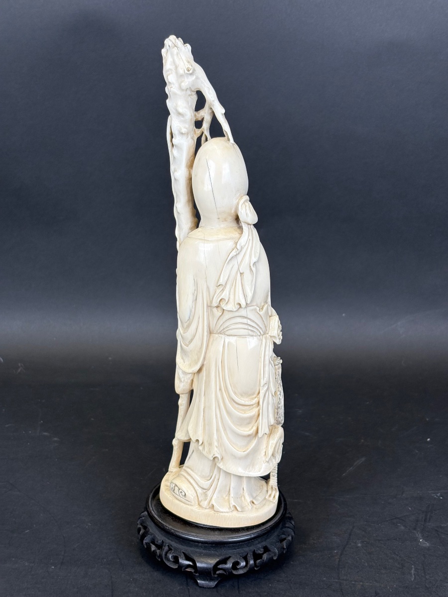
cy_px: 298
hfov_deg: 28.0
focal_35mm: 52
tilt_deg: -16.9
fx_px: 897
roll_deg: -1.1
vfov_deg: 36.8
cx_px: 224
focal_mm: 5.96
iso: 32
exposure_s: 1/117
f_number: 1.6
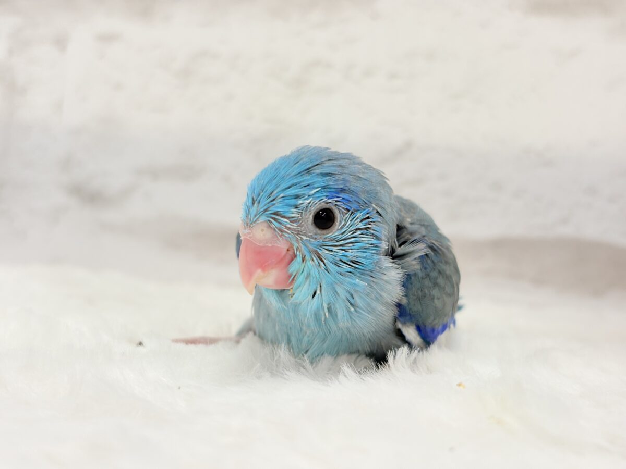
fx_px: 940
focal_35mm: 52
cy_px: 234
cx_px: 313
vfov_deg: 28.0
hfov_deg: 36.8
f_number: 1.6
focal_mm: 5.96
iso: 50
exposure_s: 1/50
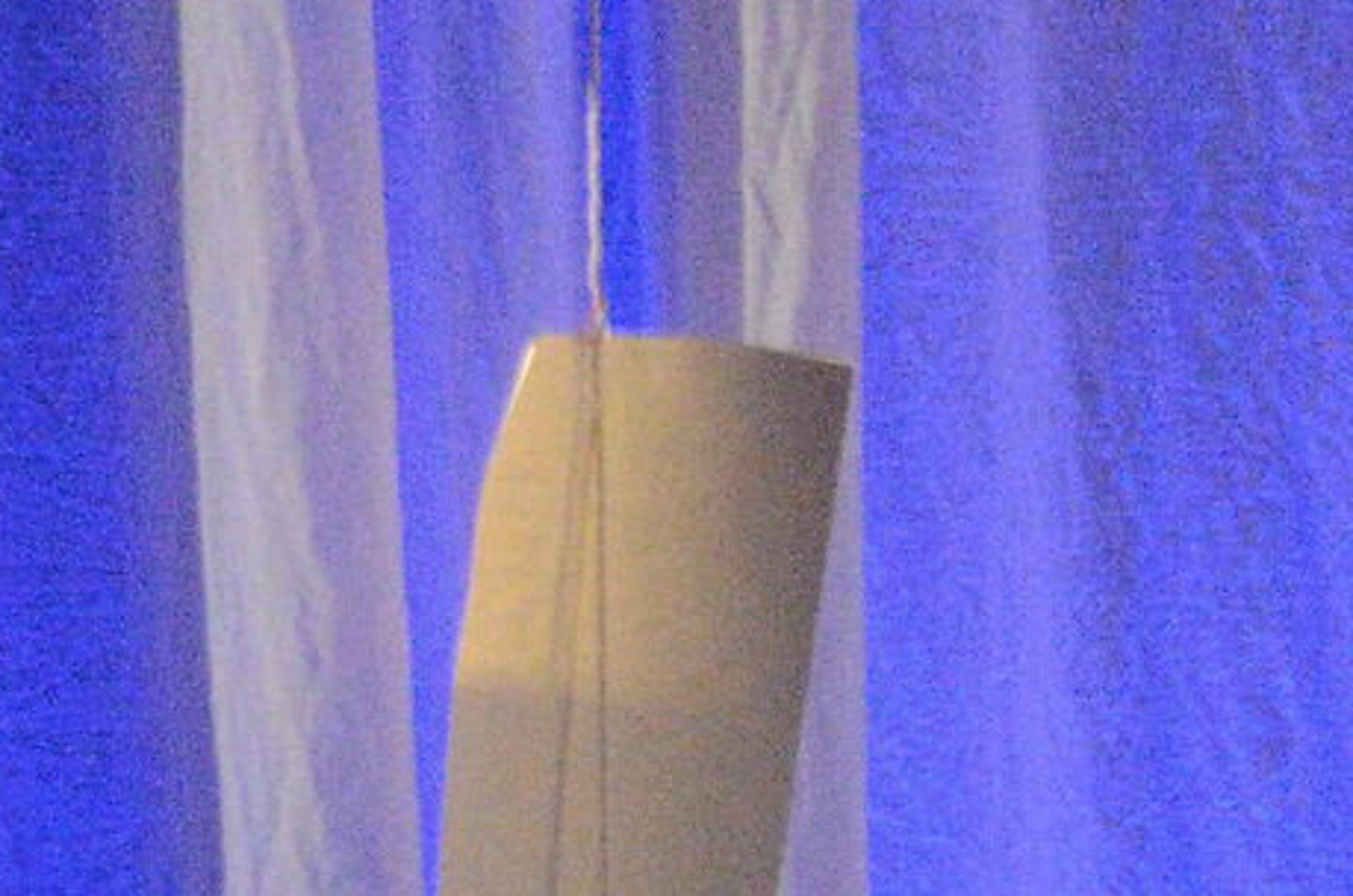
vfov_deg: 0.6
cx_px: 2794
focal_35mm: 2195
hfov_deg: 0.9
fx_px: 82323
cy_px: -130
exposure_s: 1/200
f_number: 5.6
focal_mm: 280
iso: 6400
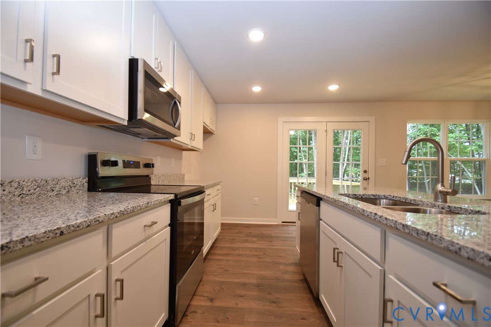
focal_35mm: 15
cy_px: 164
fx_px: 205
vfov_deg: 77.3
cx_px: 246
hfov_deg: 100.4
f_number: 4
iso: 400
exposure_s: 1/60
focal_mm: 10
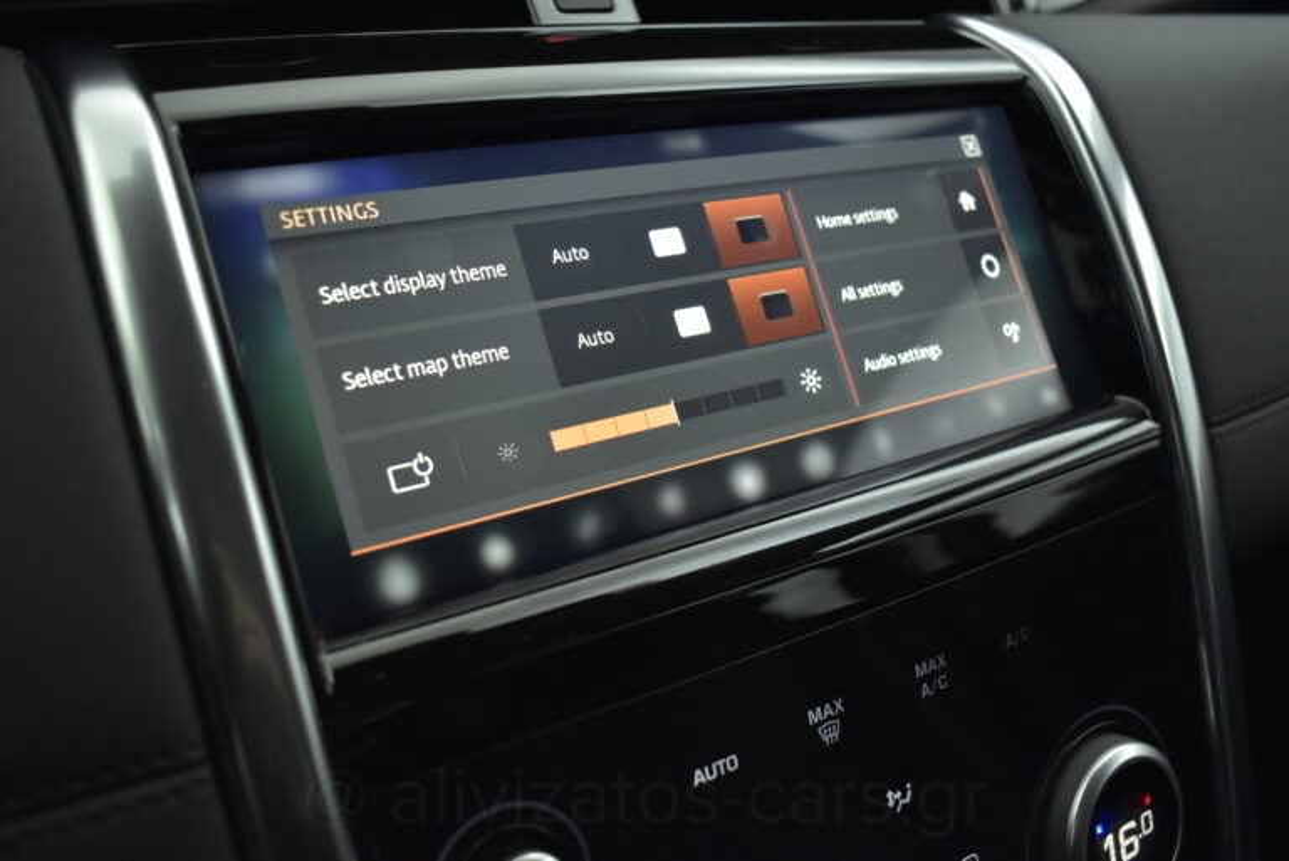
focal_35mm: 32
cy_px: 430
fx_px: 1128
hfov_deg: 59.5
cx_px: 644
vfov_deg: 41.8
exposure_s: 1/125
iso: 1600
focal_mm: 21
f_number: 3.8
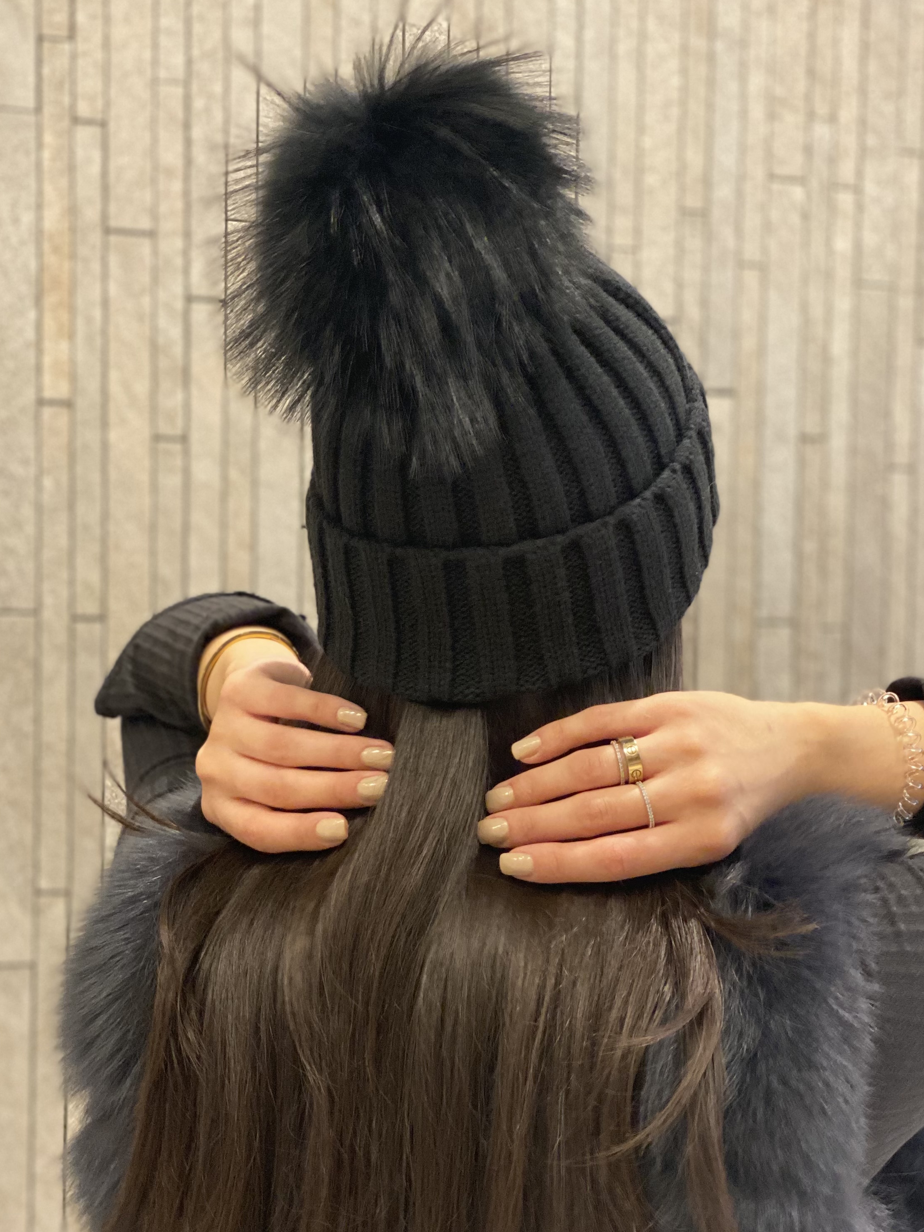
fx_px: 2527
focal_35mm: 71
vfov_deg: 27.3
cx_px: 573
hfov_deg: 20.7
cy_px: 753
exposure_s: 1/33
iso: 250
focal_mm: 6
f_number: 2
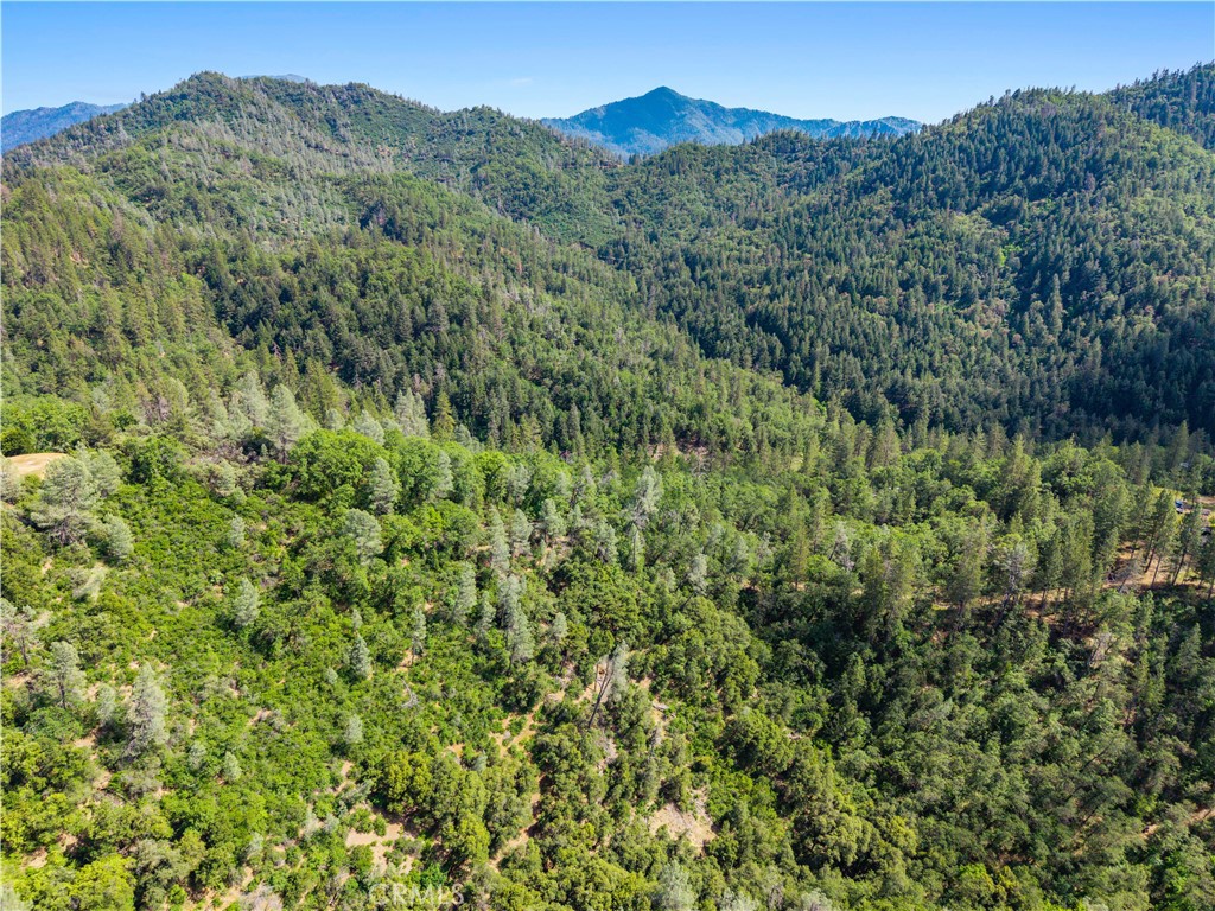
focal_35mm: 24
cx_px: 608
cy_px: 456
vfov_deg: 56.8
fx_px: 842
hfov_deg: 71.6
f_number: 1.8
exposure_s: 1/1250
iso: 100
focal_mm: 8.67
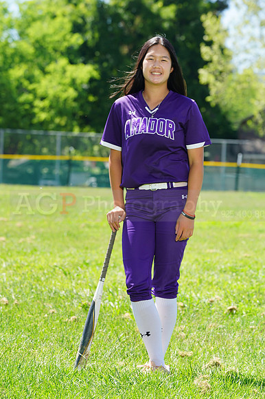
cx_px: 132
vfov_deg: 10.7
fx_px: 2122
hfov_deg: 7.1
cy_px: 200
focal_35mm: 192
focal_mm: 192
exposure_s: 1/200
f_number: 9
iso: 200
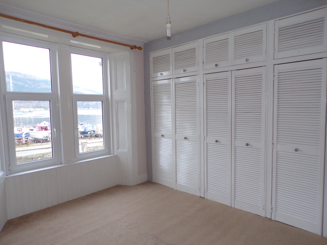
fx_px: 227
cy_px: 122
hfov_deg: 71.6
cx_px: 164
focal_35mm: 24
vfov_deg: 56.8
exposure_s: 1/70
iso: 80
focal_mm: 4.3
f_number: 3
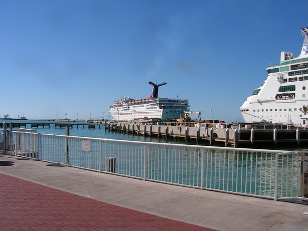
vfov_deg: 39.7
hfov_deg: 51.3
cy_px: 116
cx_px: 154
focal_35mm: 36
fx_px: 320
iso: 64
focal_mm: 6
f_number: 4.8
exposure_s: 1/1000
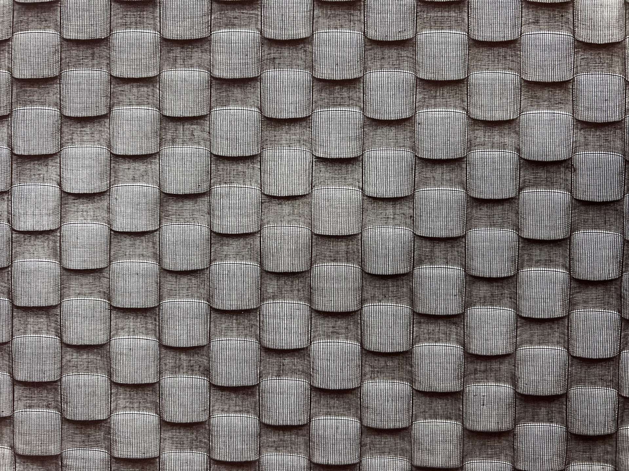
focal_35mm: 26
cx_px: 314
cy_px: 236
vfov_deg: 53.0
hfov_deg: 67.3
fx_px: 472
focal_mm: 5.7
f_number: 1.5
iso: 100
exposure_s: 1/60
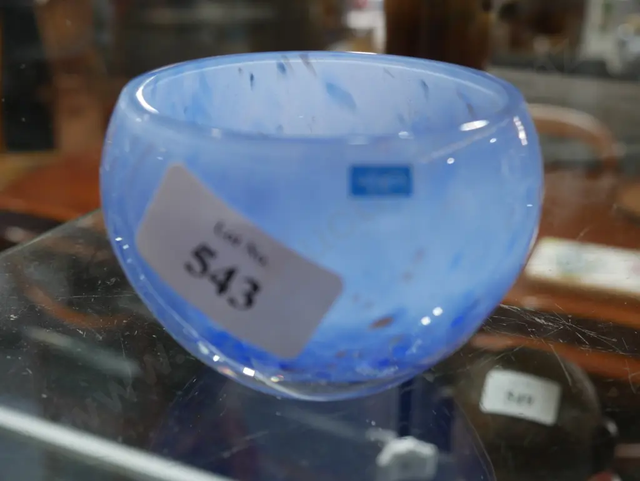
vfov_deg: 31.5
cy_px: 240
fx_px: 851
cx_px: 320
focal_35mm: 46
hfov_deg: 41.2
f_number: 5.1
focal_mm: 23
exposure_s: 1/60
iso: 400
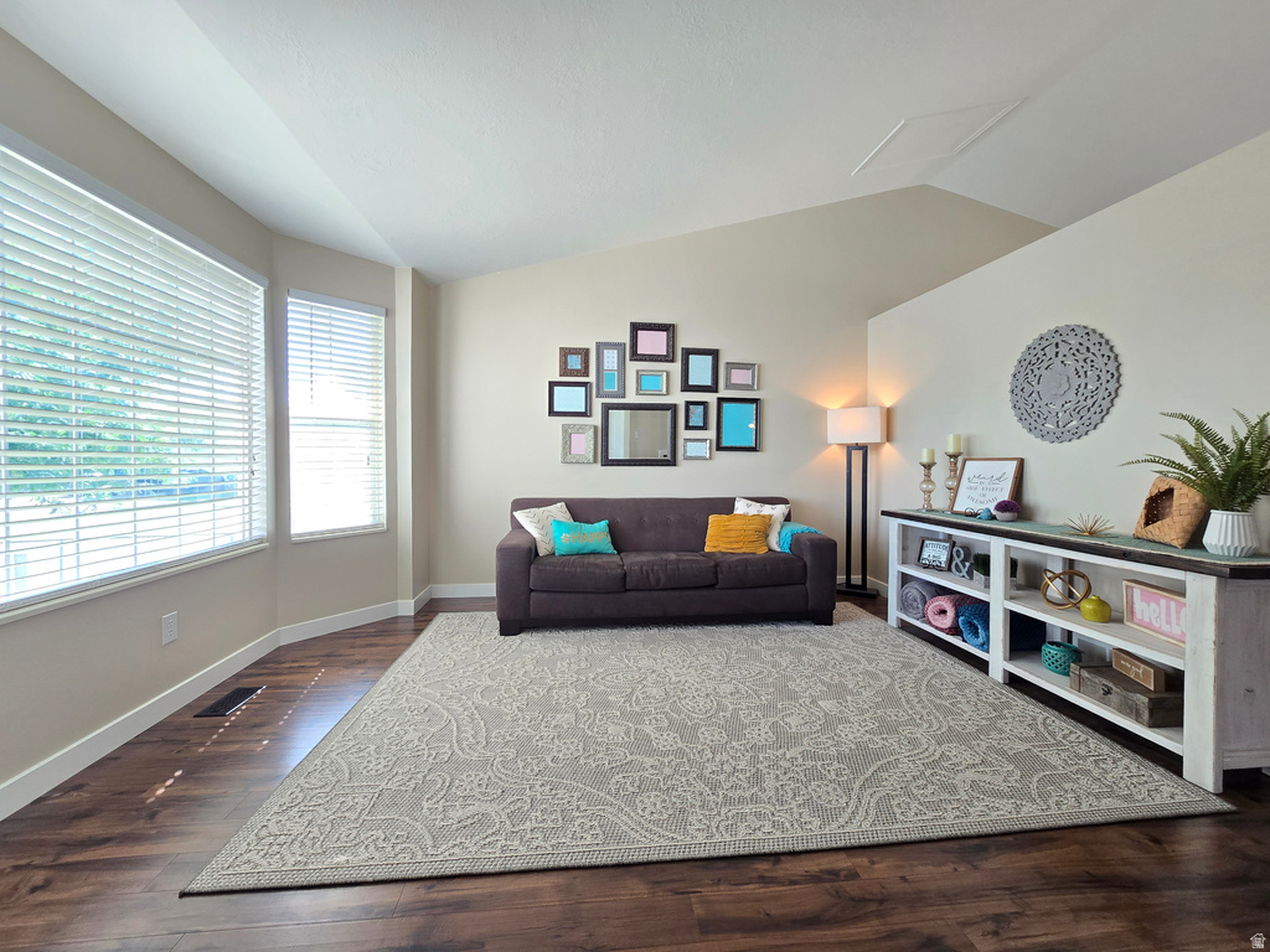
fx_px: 477
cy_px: 476
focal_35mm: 13
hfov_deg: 106.2
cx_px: 635
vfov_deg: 89.9
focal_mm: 2.2
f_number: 2.2
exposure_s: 1/60
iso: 125
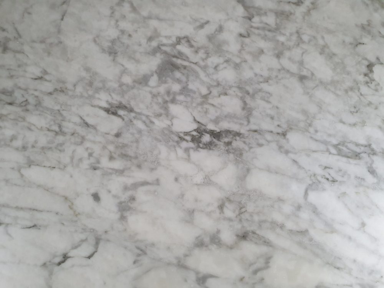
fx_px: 288
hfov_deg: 67.3
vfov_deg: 53.1
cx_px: 192
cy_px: 144
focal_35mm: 26
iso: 320
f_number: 2.4
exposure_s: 1/100
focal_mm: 4.32
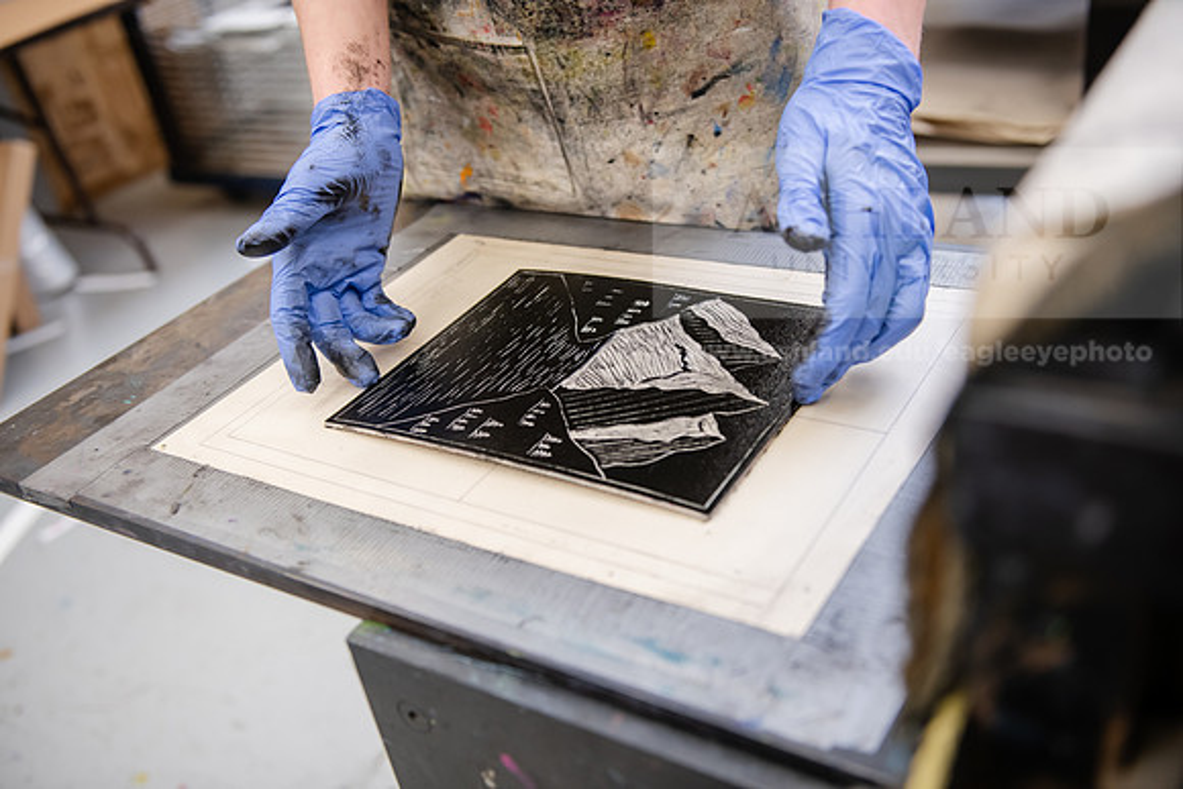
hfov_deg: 54.4
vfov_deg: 37.9
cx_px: 592
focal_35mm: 35
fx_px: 1150
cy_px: 394
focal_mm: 35
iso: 800
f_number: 3.2
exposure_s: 1/200
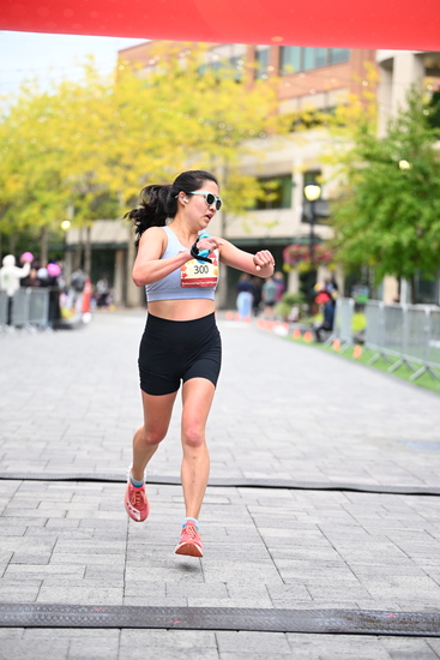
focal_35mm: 91
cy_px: 330
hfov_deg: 15.0
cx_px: 220
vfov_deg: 22.4
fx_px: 1667
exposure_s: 1/1600
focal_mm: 91
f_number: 2.8
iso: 1250
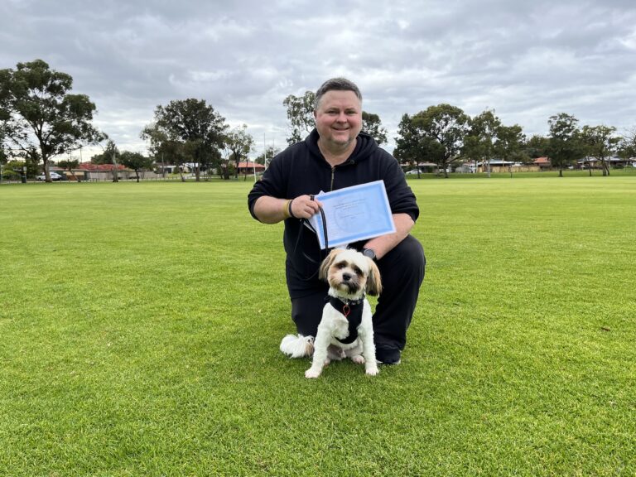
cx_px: 318
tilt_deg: -7.1
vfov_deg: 53.1
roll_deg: +1.1
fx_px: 478
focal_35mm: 26
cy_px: 238
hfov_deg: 67.3
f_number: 1.6
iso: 50
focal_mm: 5.1
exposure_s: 1/906
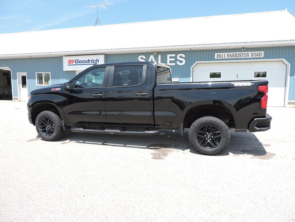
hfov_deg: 71.6
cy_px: 111
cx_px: 148
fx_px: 205
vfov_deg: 56.8
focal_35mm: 24
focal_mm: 4.3
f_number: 3
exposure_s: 1/800
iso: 100
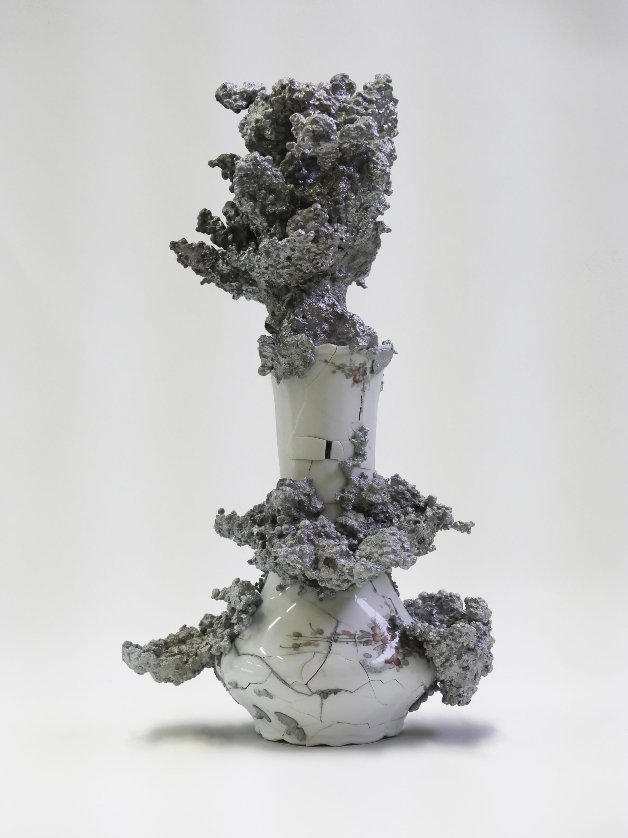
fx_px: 1451
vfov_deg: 32.2
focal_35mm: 60
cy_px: 419
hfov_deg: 24.4
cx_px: 314
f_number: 5.4
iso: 1250
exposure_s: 1/60
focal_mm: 30
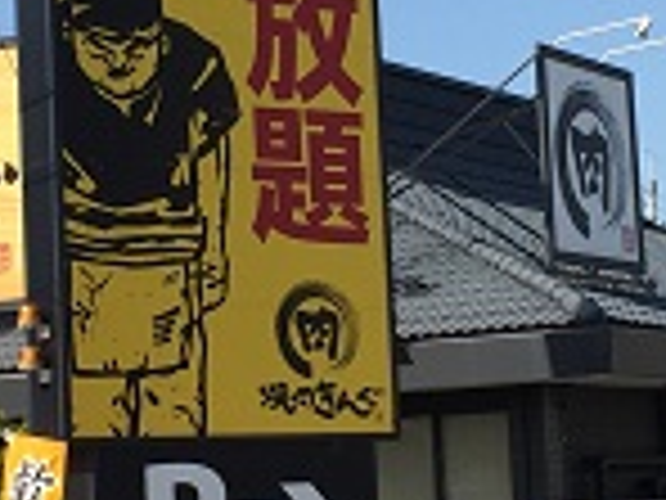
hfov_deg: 15.4
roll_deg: +0.8
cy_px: 230
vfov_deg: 11.6
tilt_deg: +7.4
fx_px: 2463
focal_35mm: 128
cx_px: 326
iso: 32
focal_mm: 4.15
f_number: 2.2
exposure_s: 1/1799
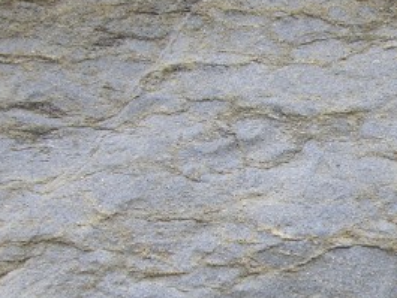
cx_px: 538
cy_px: 271
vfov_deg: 10.9
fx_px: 1549
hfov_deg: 14.0
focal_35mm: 135
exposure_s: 1/71.6
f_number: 4
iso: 50
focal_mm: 8.9
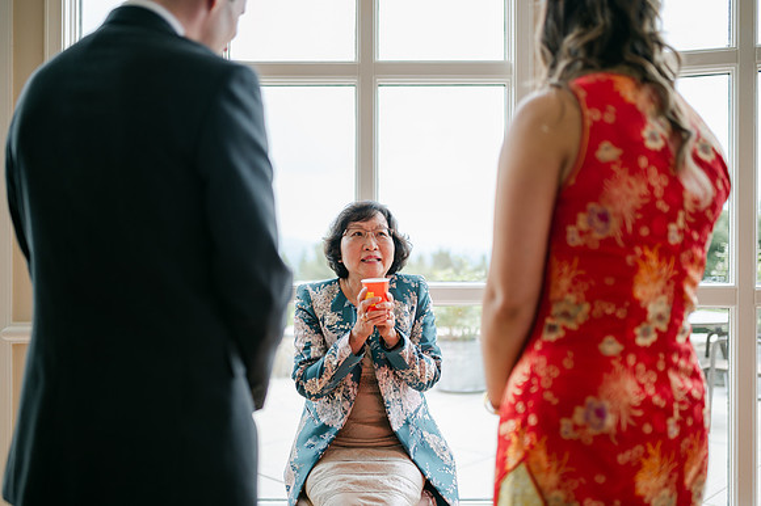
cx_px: 380
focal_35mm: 35
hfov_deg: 54.5
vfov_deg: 37.8
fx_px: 739
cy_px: 253
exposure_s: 1/1000
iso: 100
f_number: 1.4
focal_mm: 35
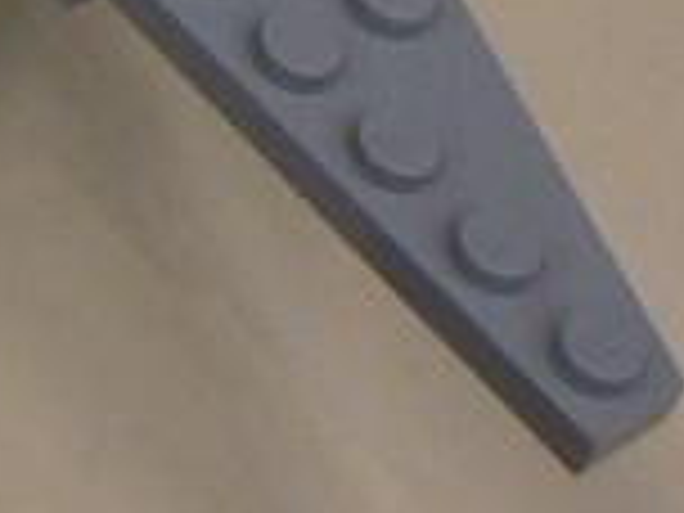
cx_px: -792
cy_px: -1170
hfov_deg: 5.6
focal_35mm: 343
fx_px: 6778
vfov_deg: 4.2
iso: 100
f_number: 2.8
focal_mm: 7
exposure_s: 1/30
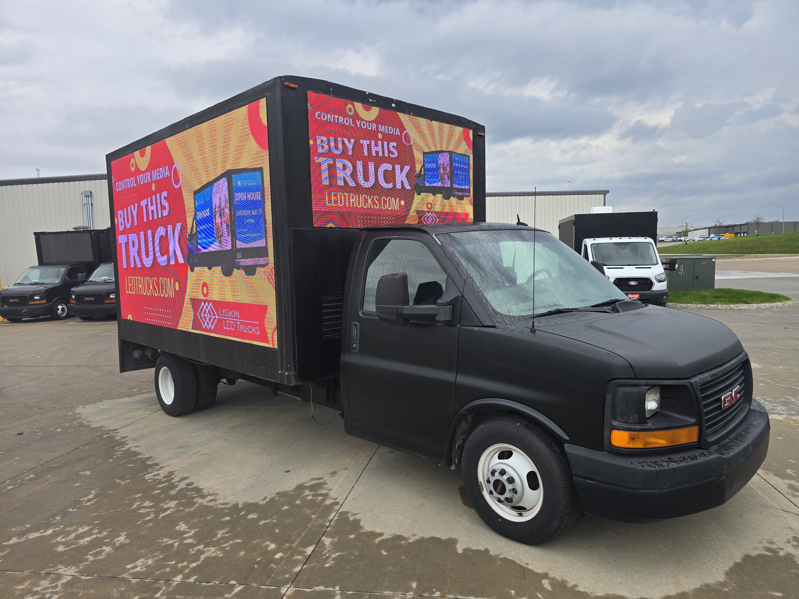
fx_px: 531
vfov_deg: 58.9
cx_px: 400
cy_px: 300
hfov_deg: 73.9
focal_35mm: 23
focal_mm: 6.3
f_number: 1.7
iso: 16
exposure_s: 1/240
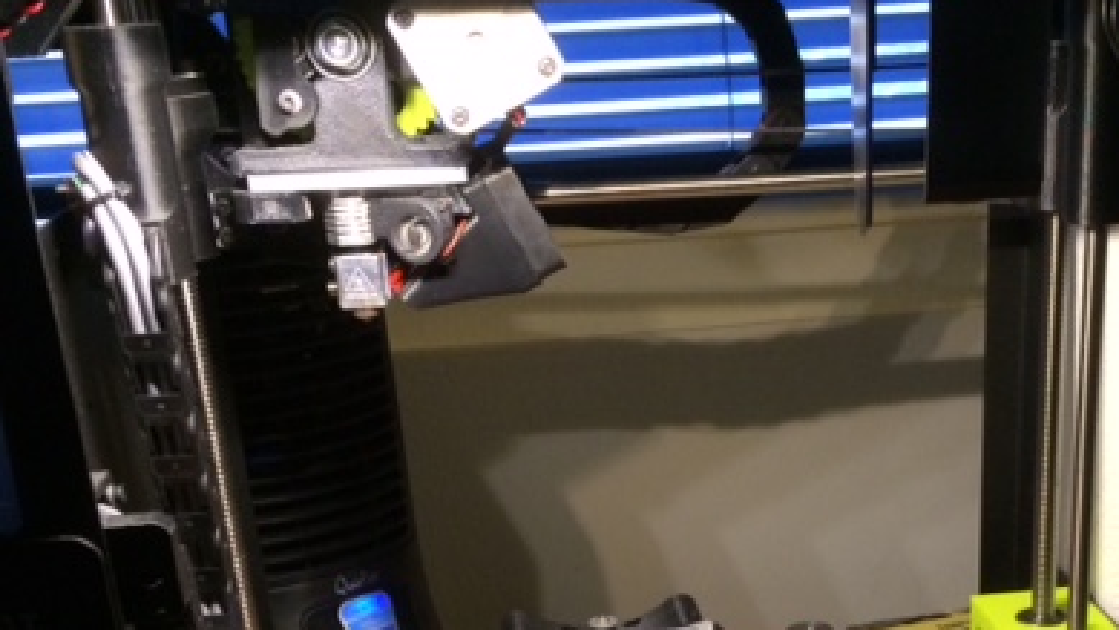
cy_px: 659
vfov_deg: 22.0
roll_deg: +2.5
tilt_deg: -24.4
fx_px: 1543
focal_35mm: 52
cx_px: 782
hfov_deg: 39.2
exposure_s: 1/30
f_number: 2.2
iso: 250
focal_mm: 4.15
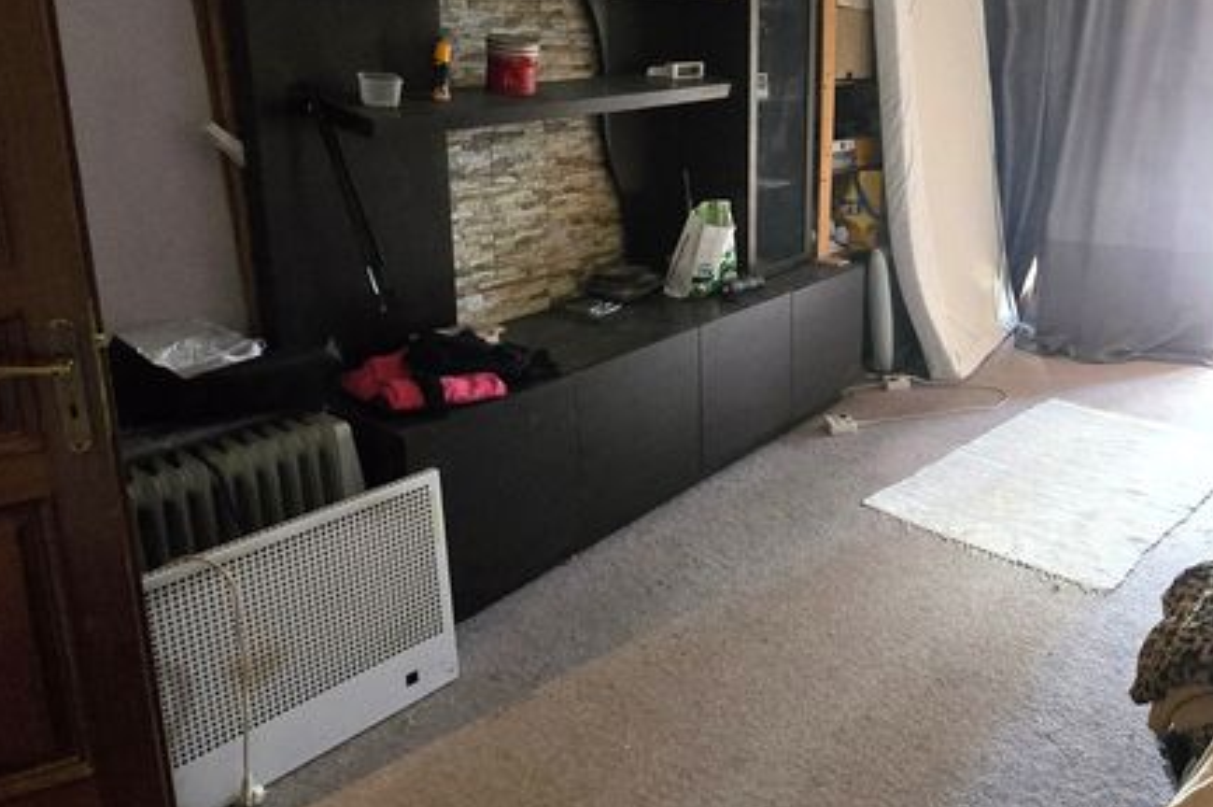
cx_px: 790
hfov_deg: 81.7
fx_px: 673
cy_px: 252
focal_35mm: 20
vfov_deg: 60.0
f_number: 2.2
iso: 1250
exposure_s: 1/50
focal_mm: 2.2
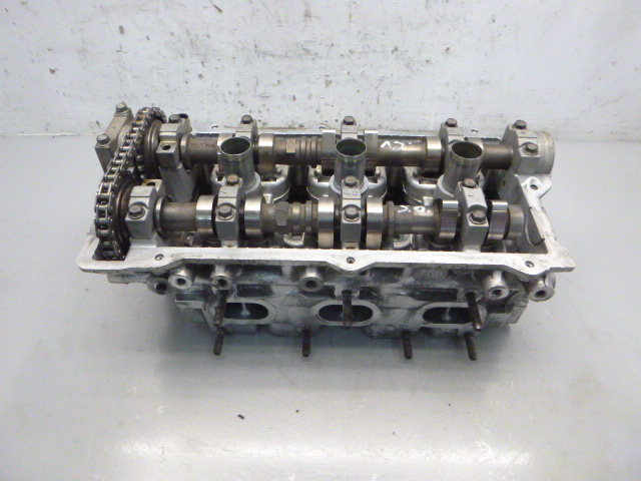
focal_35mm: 25
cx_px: 320
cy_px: 240
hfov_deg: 69.4
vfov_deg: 54.9
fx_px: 463
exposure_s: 1/100
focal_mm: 4.5
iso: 800
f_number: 3.9
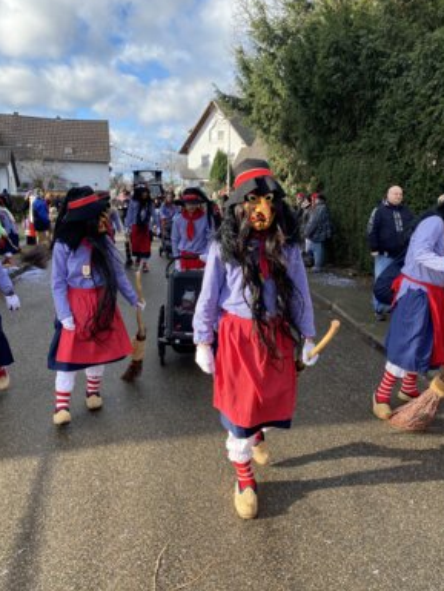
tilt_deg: -12.9
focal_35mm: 27
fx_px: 461
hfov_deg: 51.4
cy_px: 286
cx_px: 227
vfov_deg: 65.3
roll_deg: +1.8
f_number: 1.8
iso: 32
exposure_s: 1/630
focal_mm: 4.25
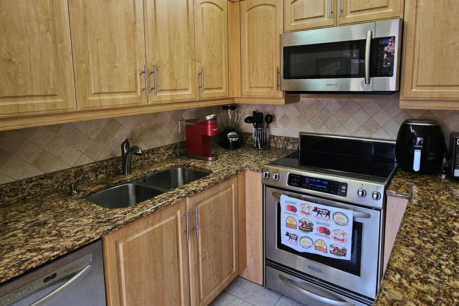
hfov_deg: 81.2
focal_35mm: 21
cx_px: 238
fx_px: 268
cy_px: 126
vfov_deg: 59.1
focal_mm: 2.2
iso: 400
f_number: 2.2
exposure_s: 1/60
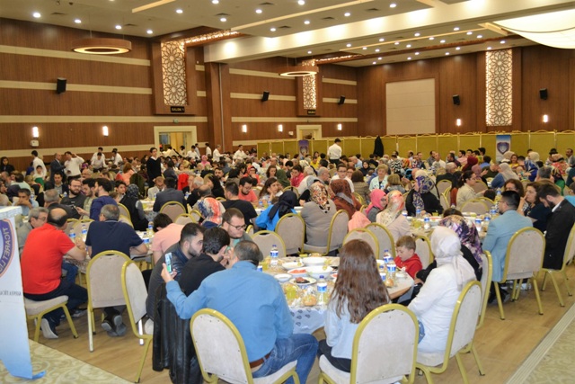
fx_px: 527
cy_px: 192
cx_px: 288
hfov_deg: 57.2
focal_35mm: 33
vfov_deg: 40.0
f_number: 4
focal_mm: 22
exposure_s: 1/60
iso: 1100
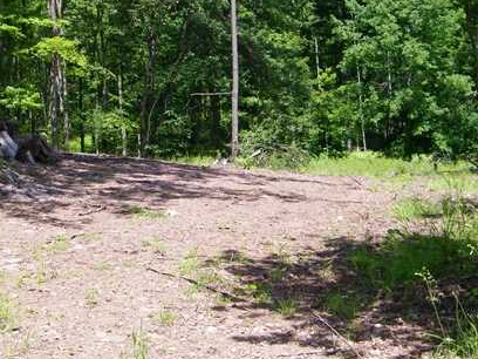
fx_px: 953
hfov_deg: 28.2
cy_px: 157
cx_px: 234
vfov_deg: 21.3
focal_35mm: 69
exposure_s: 1/160
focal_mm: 7.9
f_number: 7.8
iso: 100
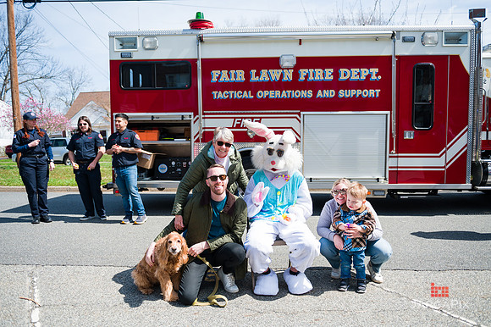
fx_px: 368
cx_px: 246
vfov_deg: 47.9
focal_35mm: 27
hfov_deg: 67.4
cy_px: 164
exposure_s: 1/2500
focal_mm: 27
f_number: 4
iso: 200
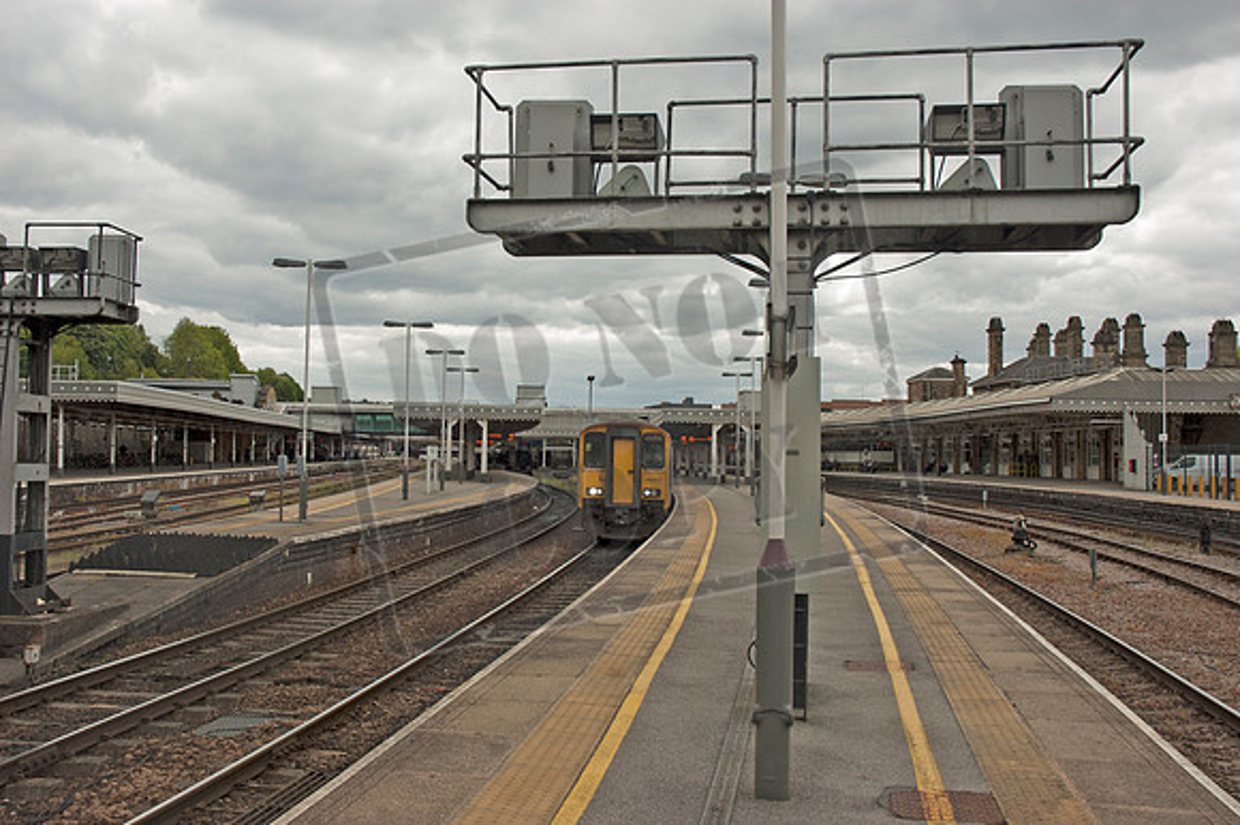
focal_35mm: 36
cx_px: 620
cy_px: 412
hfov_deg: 53.2
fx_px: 1239
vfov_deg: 36.8
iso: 200
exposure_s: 1/250
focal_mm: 24
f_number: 8
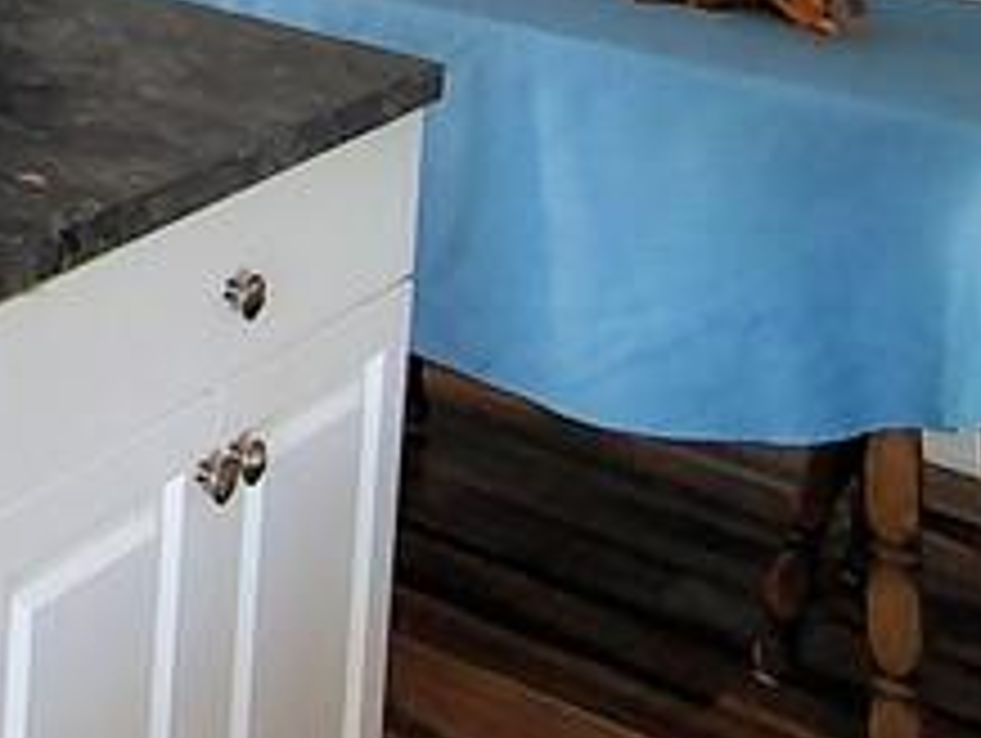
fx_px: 2128
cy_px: -522
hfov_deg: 18.4
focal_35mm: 75
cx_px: -914
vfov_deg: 16.8
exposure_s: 1/60
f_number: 2.2
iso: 471
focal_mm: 2.13
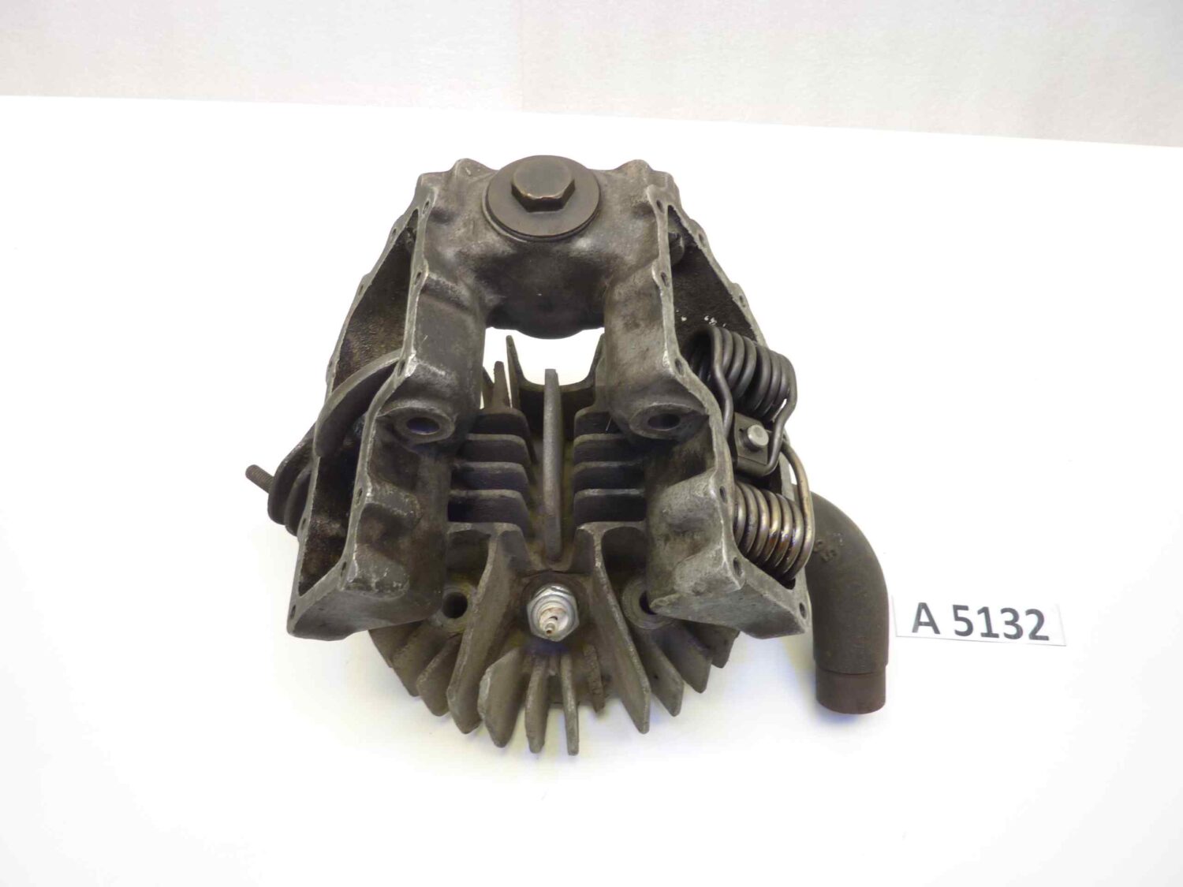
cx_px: 592
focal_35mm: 25
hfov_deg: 69.4
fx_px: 854
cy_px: 444
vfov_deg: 54.9
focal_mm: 4.1
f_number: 3.3
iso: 80
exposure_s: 1/10
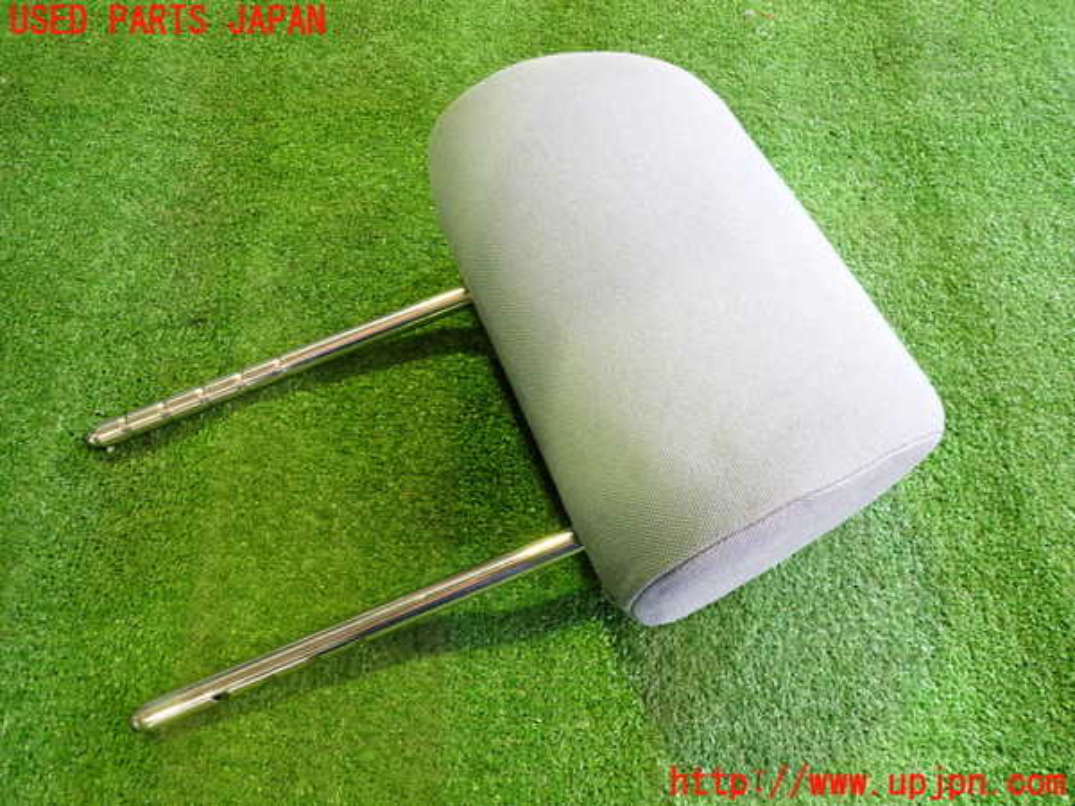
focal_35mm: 25
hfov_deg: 69.4
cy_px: 403
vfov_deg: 54.9
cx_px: 538
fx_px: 776
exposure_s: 1/30
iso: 320
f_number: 2
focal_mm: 4.5
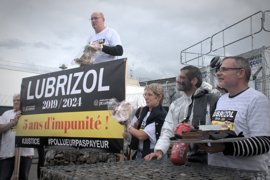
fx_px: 270
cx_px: 135
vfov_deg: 36.9
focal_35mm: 36
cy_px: 90
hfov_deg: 53.1
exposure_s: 1/800
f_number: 9
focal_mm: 24
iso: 800
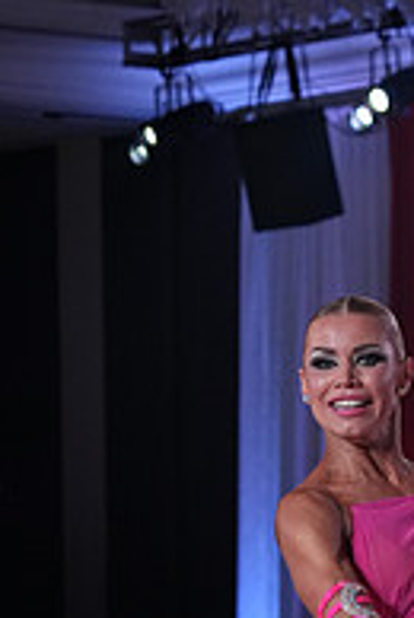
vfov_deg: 7.9
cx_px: 588
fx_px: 4417
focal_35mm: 257
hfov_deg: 5.3
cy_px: 796
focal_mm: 86
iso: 2500
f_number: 5
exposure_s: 1/400
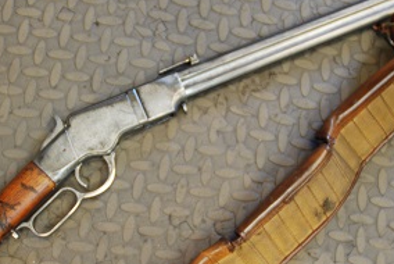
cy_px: 183
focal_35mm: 57
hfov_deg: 35.0
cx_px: 183
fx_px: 624
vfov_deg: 23.7
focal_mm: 18
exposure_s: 1/30
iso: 450
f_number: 3.5
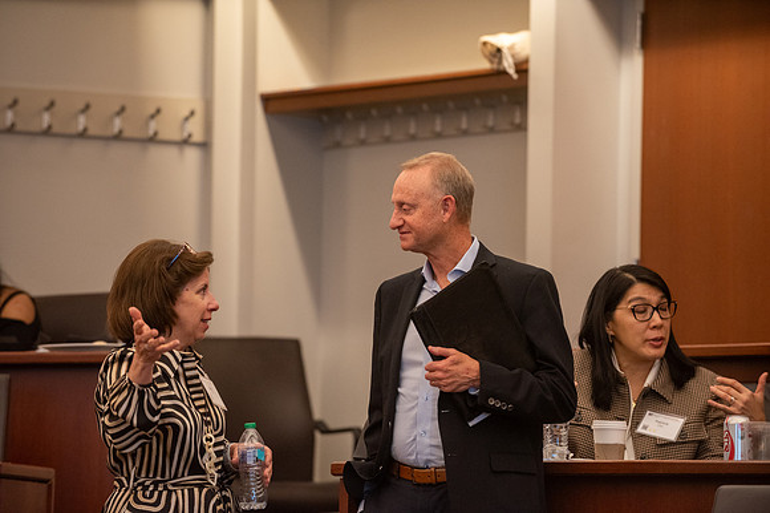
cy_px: 256
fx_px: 4280
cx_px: 385
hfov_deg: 10.3
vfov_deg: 6.9
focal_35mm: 200
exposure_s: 1/160
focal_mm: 200
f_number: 3.2
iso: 2000
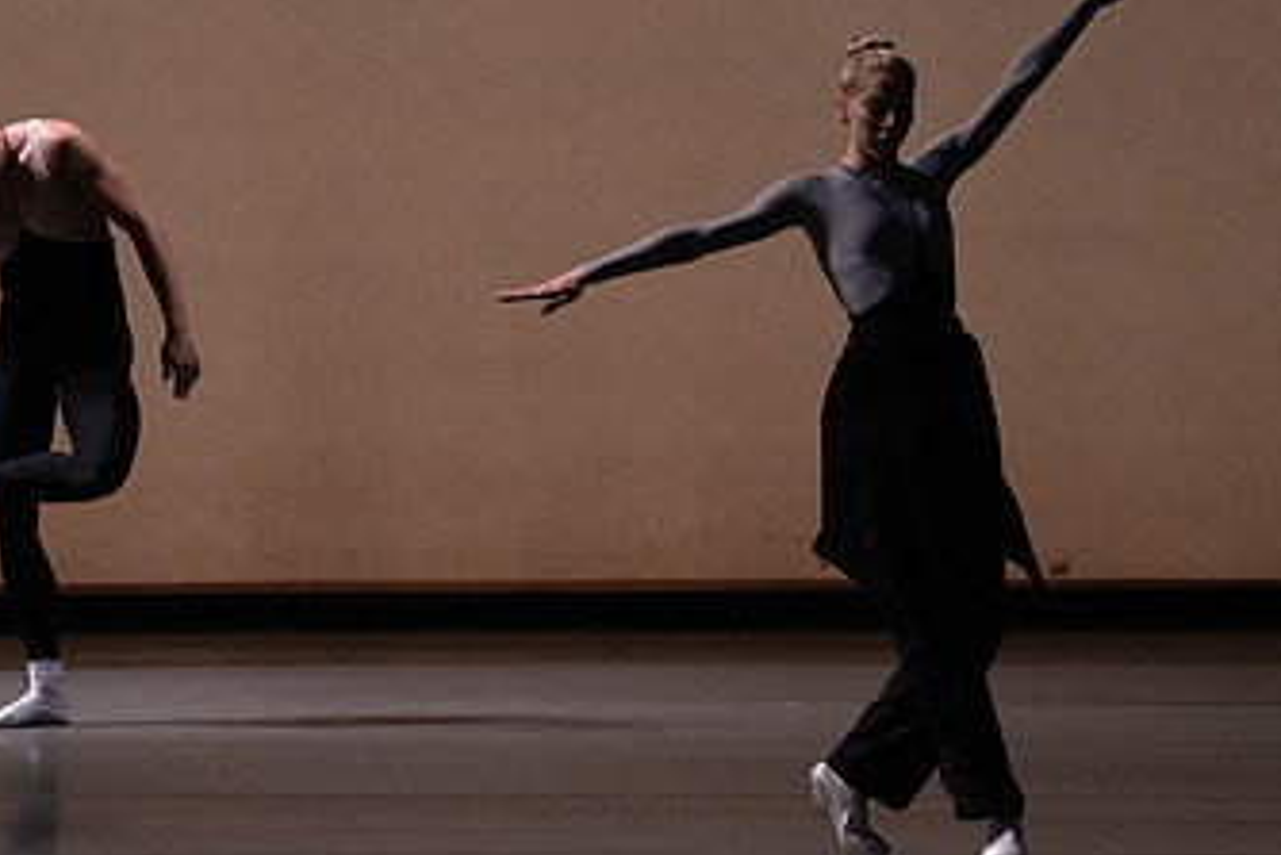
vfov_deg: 4.0
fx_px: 12174
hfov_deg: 6.0
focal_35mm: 342
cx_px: 456
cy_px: 247
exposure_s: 1/500
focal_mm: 197
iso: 12800
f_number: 6.3
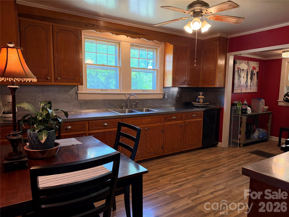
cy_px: 108
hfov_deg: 71.6
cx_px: 144
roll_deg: -0.9
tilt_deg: -7.1
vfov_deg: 56.8
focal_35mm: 24
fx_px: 200
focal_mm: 6.76
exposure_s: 1/60
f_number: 1.78
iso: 250
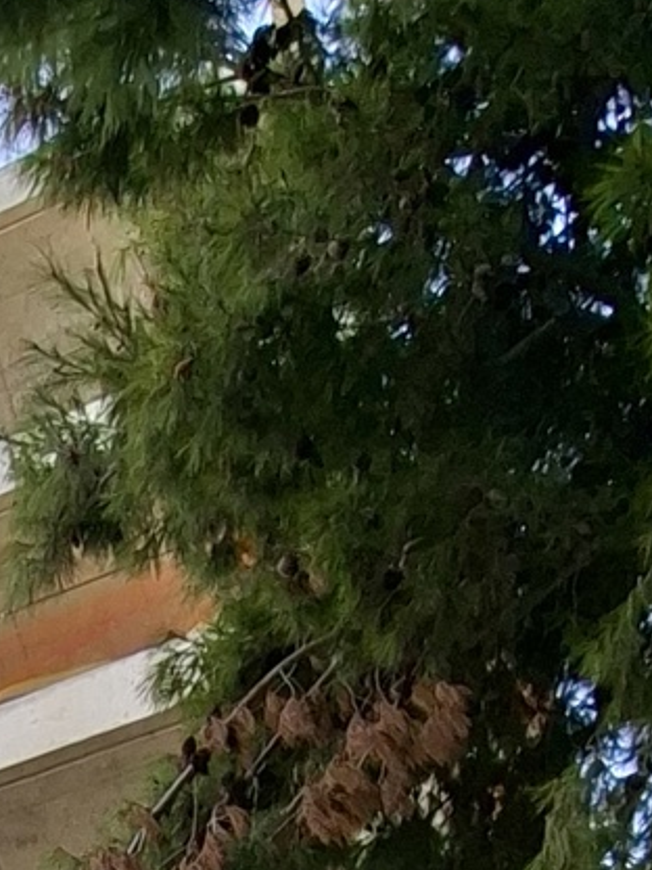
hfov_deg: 16.3
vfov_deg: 16.9
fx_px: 2009
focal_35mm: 80
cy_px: 1809
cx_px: -412
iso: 40
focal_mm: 1.74
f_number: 2.2
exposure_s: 1/1018
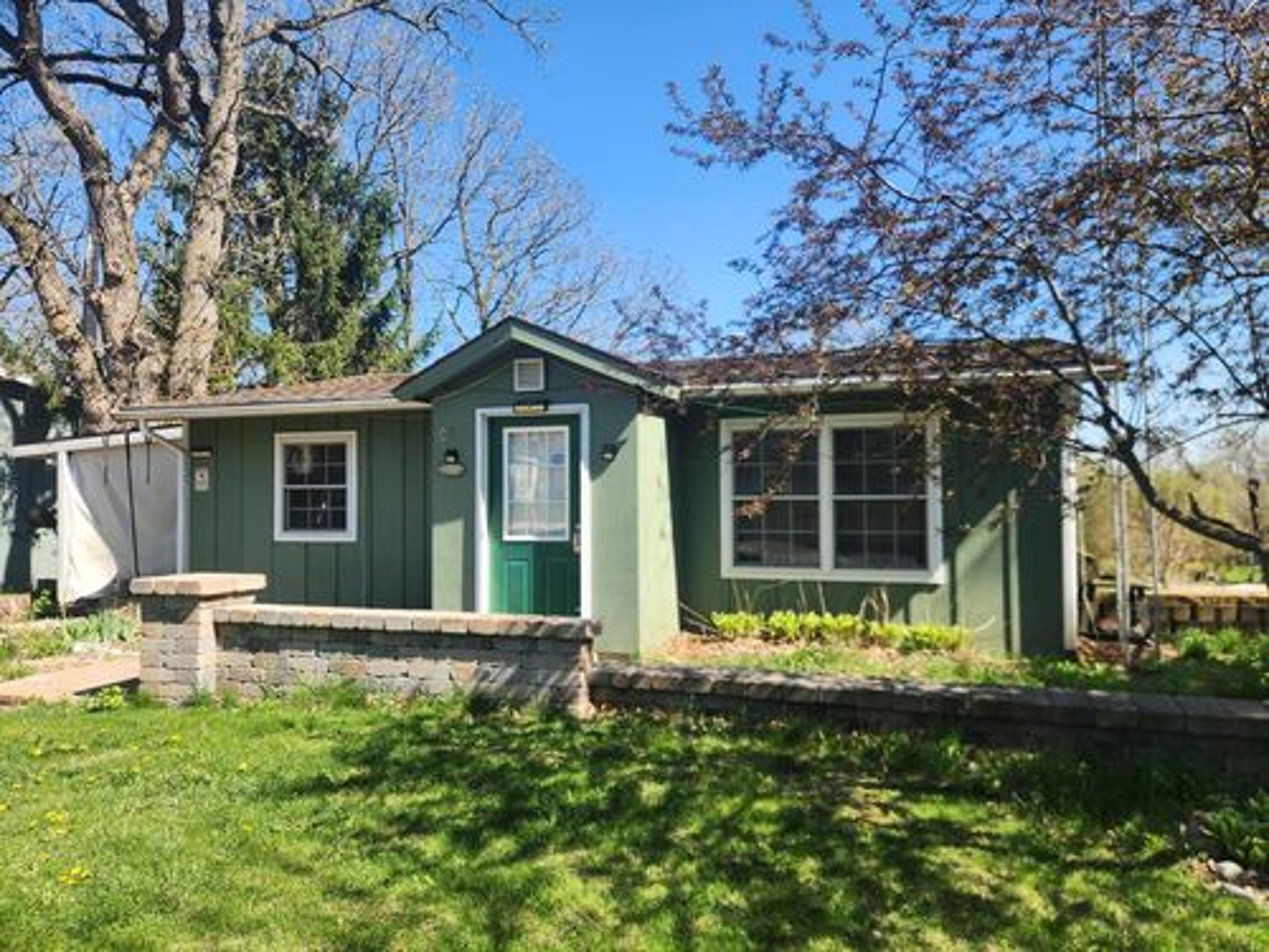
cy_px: 476
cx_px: 634
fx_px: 843
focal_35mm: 23
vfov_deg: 58.9
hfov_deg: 73.9
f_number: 1.8
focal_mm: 5.4
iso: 20
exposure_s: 1/720
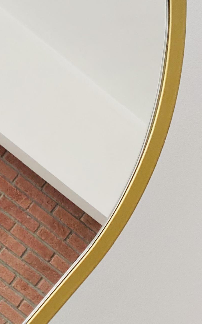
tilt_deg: -16.8
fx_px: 757
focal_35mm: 86
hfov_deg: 13.7
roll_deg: -39.3
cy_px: 287
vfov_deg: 23.5
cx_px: -156
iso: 100
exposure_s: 1/121
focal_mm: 4.25
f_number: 1.8
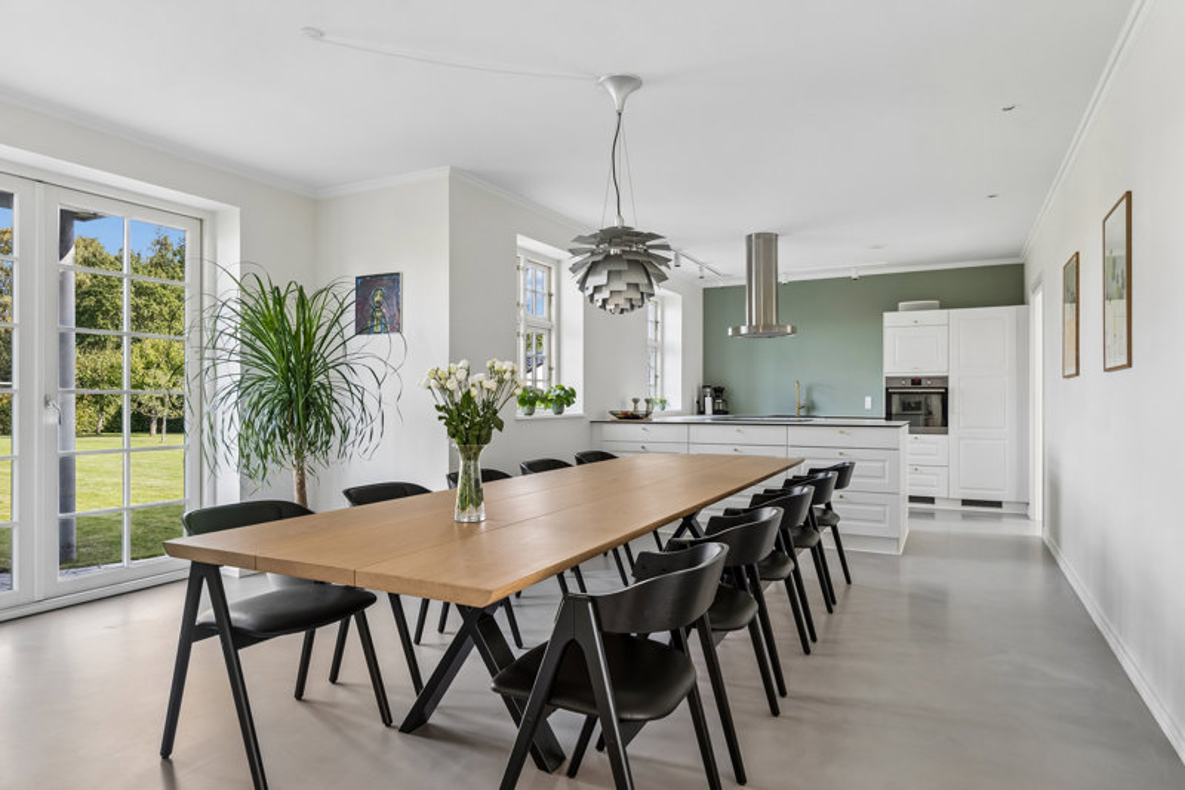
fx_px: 740
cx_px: 592
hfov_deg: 77.3
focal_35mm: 22
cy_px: 395
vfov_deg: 56.1
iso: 200
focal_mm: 15
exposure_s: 1/10
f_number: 8
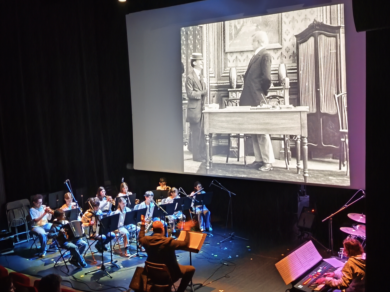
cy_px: 146
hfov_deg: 45.8
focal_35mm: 41
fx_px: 462
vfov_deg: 35.1
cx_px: 195
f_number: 1.65
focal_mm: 6.18
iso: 6400
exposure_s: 1/12.5
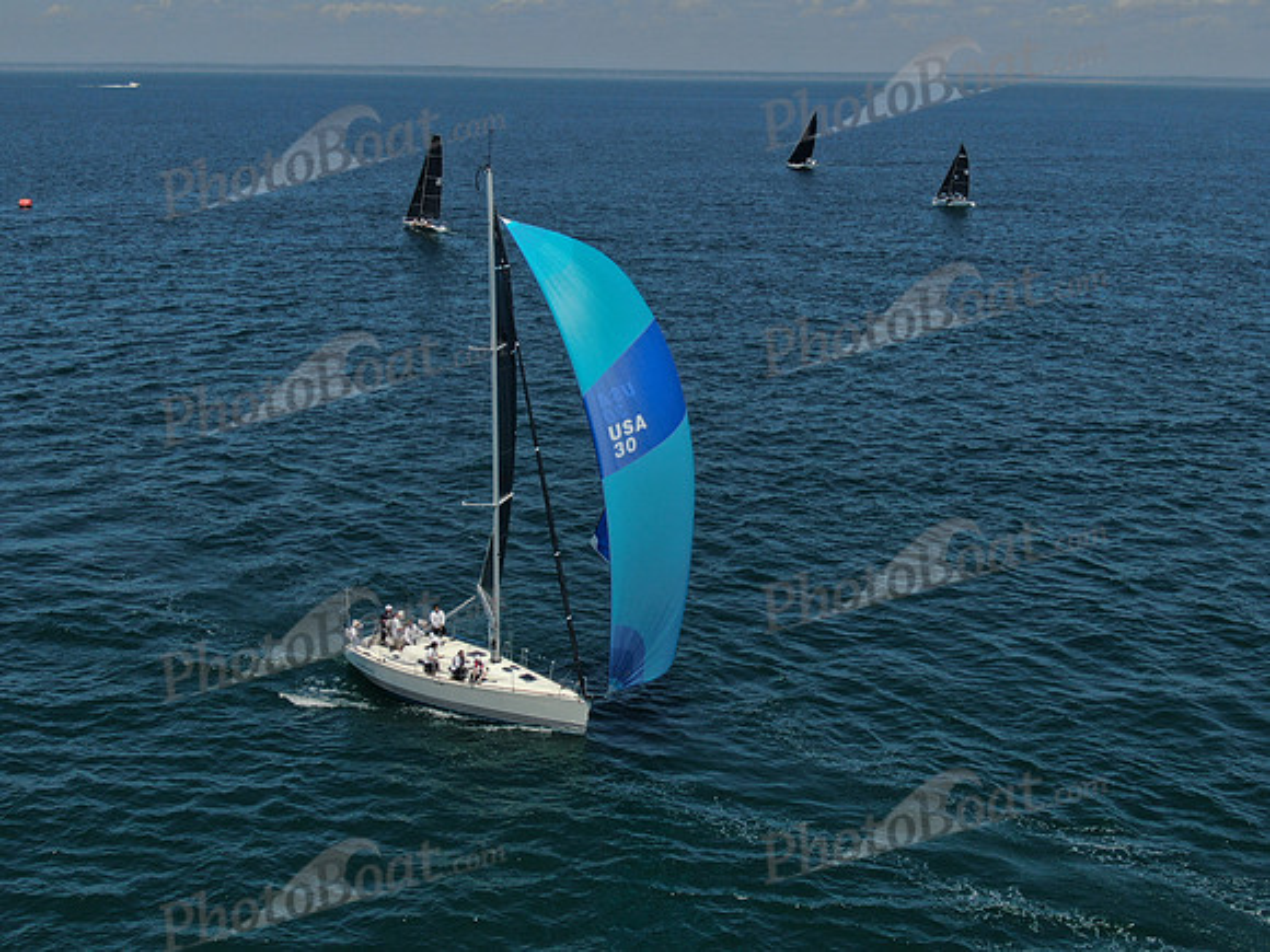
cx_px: 635
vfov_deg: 30.3
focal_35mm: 48
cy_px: 476
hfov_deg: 39.7
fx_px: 1761
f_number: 3.8
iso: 100
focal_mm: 8.6
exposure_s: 1/1600
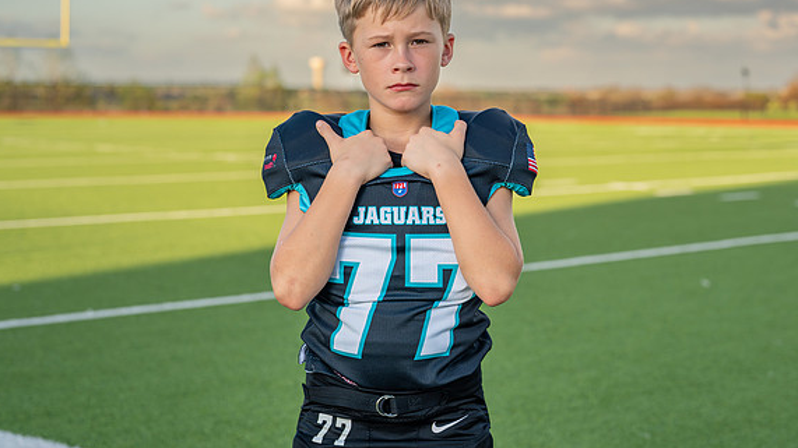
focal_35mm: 64
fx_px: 1354
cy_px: 152
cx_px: 428
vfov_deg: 18.8
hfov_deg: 32.8
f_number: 3.2
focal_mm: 50
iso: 100
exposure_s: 1/400
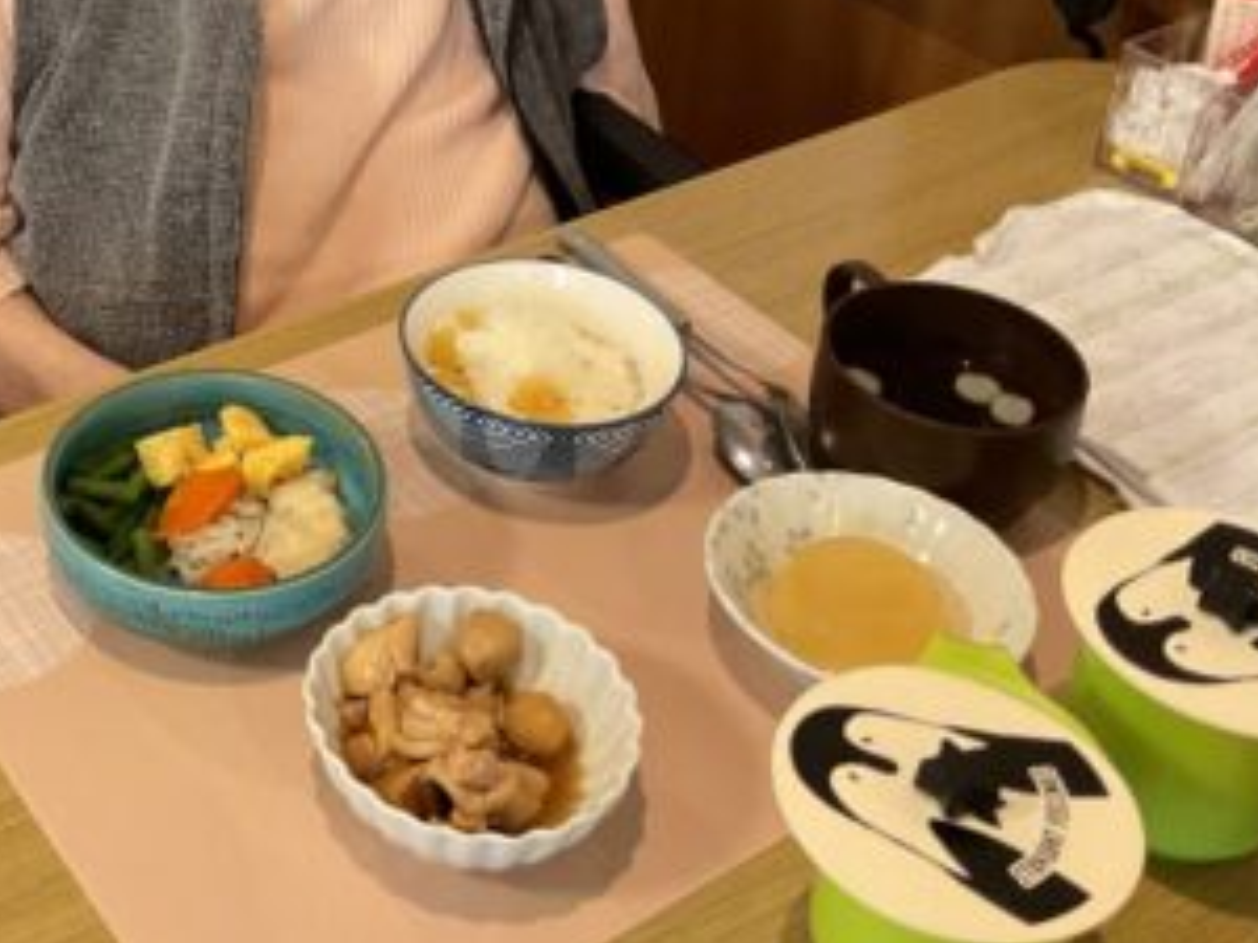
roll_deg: -3.0
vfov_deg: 24.5
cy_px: 96
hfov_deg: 32.2
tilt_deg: -28.8
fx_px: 2108
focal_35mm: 58
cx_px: 218
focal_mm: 3
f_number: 1.8
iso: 160
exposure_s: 1/50
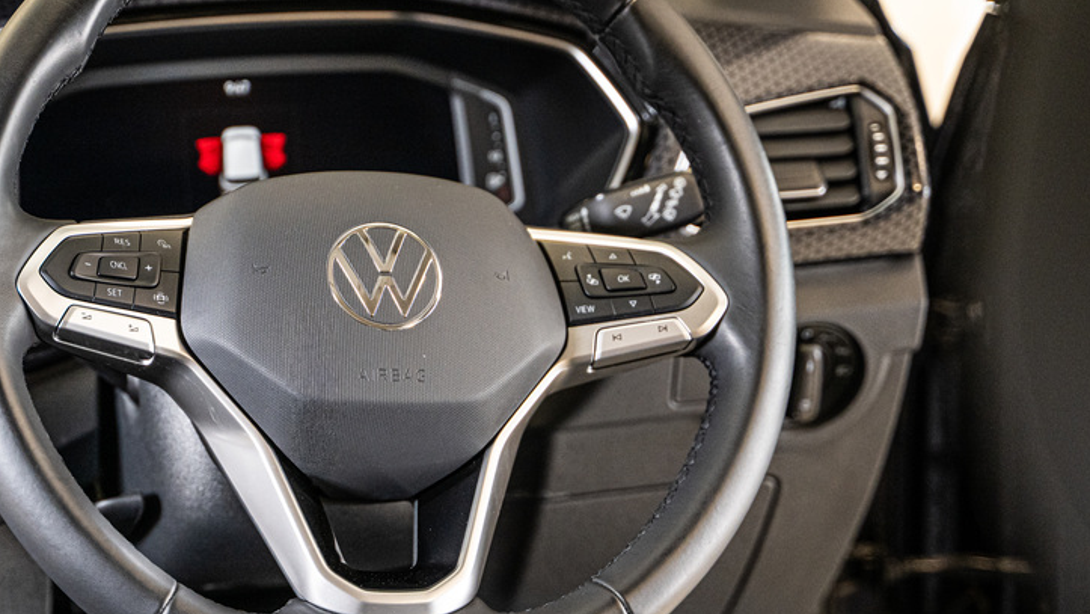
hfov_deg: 25.5
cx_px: 384
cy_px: 303
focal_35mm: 83
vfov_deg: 14.6
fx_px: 2399
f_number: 2.8
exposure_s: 1/160
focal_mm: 56
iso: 1600
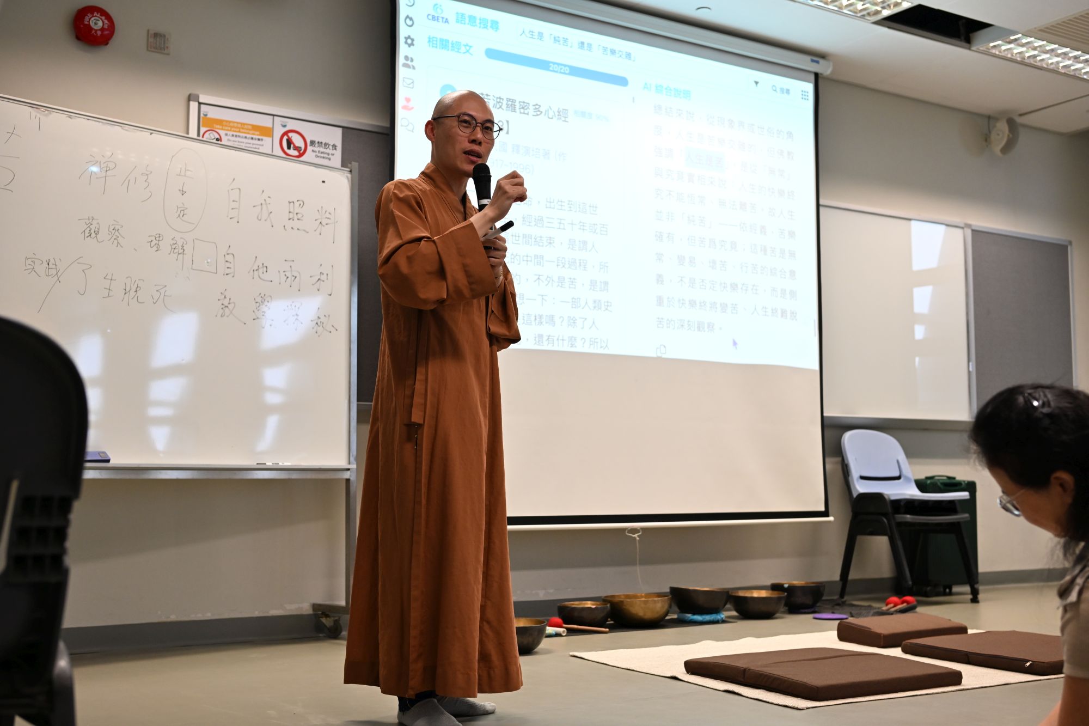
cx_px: 544
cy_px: 363
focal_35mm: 40
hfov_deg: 48.5
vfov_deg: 33.4
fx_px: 1210
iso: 1250
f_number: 4
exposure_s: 1/125
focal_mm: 40
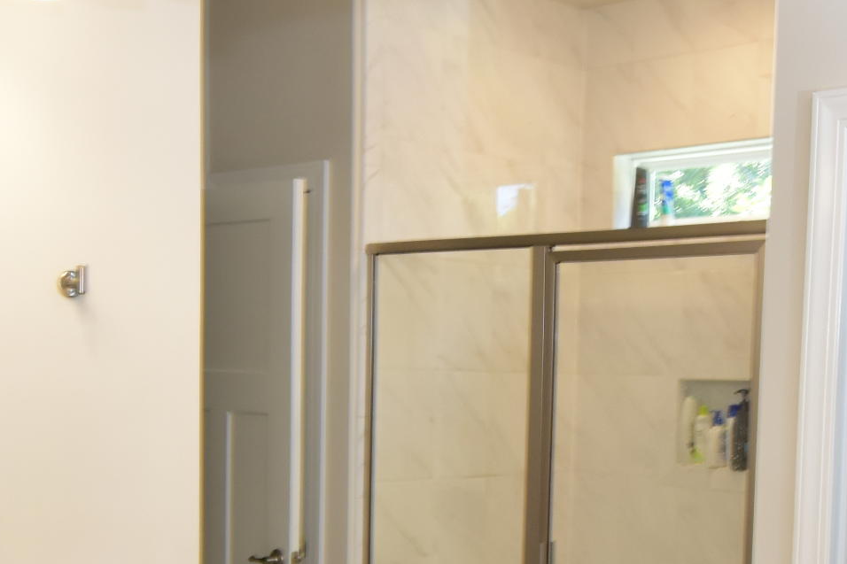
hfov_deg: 18.1
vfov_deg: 12.0
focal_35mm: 113
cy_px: 516
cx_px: 450
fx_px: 2658
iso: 640
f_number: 14
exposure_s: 1/15
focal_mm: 24
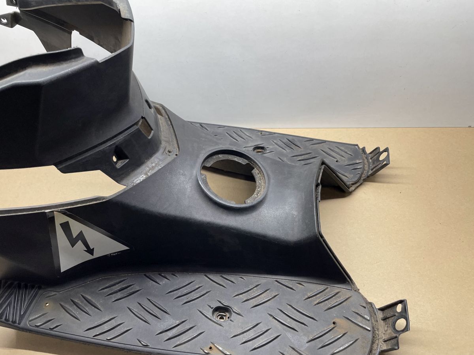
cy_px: 178
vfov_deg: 53.1
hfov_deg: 67.3
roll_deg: +8.8
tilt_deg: -44.8
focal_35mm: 26
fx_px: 356
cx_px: 237
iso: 80
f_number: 1.6
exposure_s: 1/100
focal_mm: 4.2
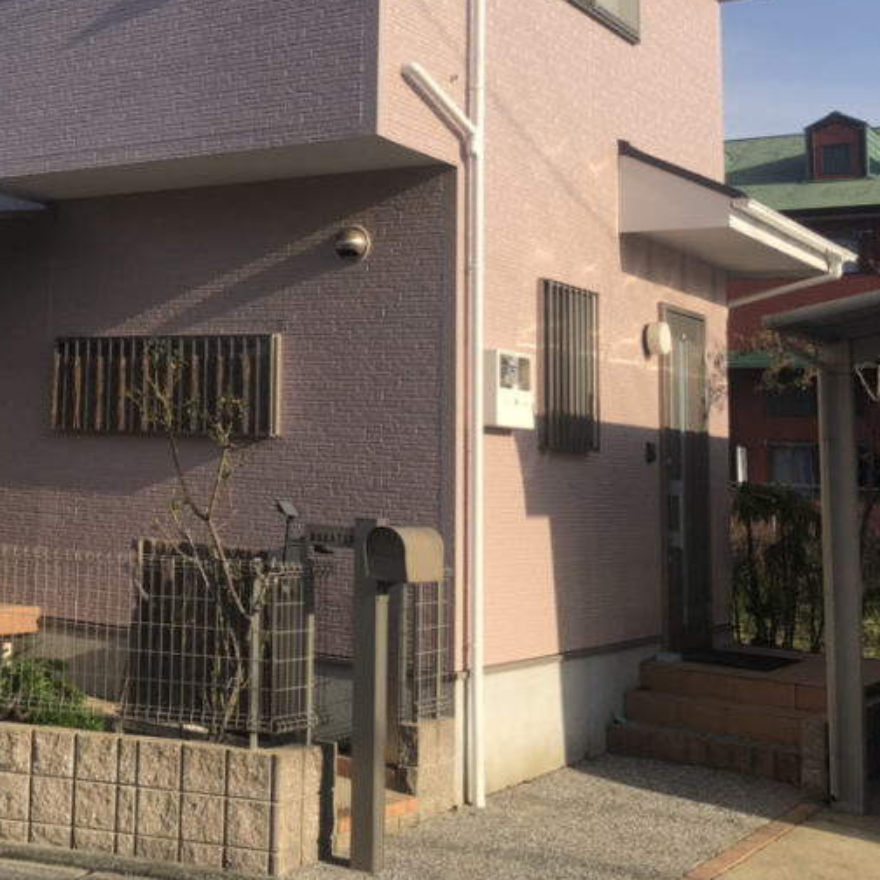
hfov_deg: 30.5
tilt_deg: +7.0
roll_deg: -1.9
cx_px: 61
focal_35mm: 53
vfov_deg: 31.7
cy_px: 237
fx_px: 1524
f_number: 1.8
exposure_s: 1/1453
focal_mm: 3.99
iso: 20
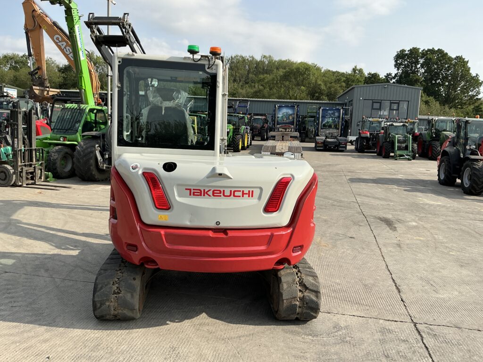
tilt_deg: -6.1
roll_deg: -3.6
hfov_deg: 63.4
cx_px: 242
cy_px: 181
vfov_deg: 49.7
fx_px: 391
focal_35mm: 28
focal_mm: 3
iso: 25
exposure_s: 1/1451
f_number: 1.8
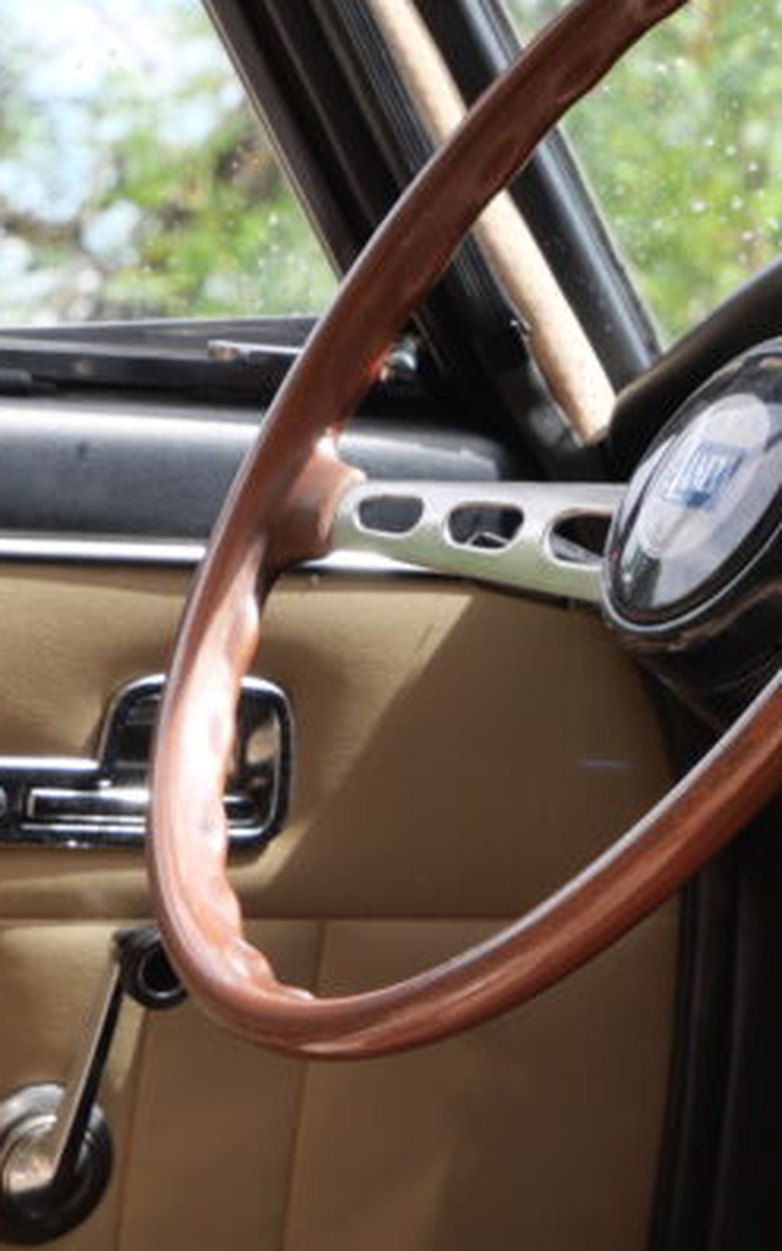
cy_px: 624
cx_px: 498
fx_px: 4810
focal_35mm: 141
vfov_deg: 14.8
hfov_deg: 9.3
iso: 200
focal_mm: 33
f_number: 6.3
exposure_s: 1/160
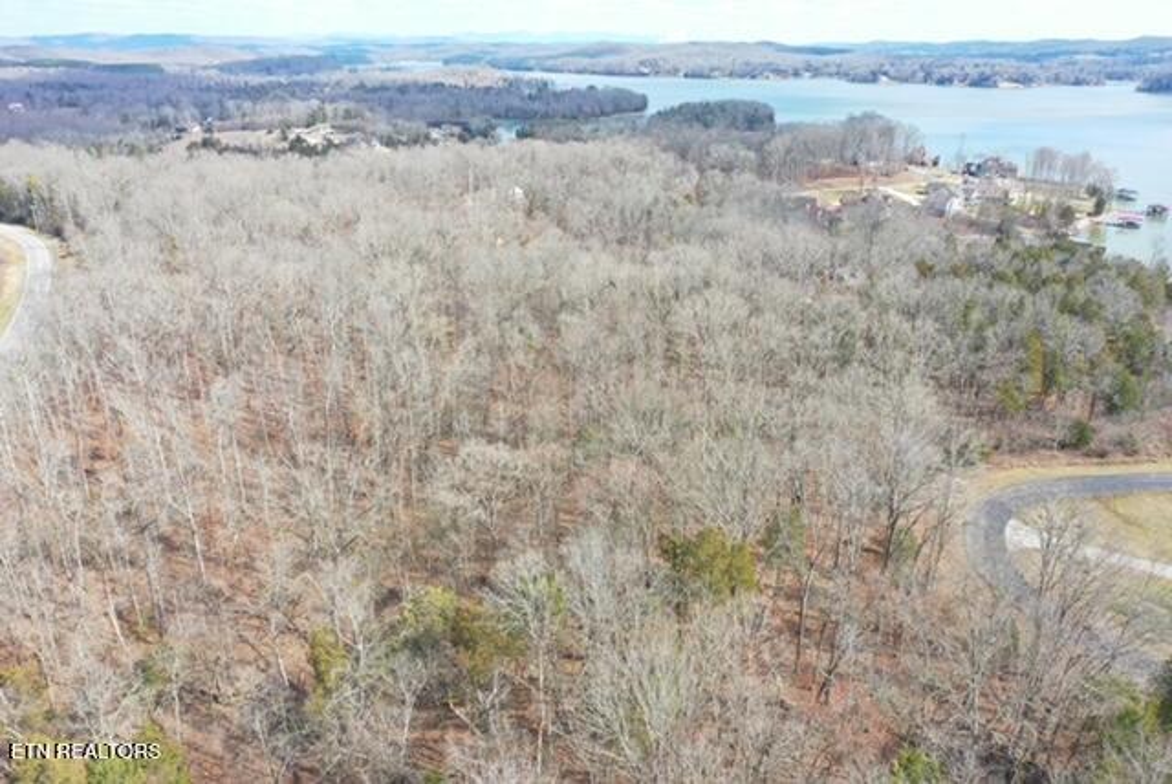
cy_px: 392
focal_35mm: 28
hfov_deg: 65.4
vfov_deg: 46.5
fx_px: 912
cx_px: 586
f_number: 5
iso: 100
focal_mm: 10.26
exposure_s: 1/200
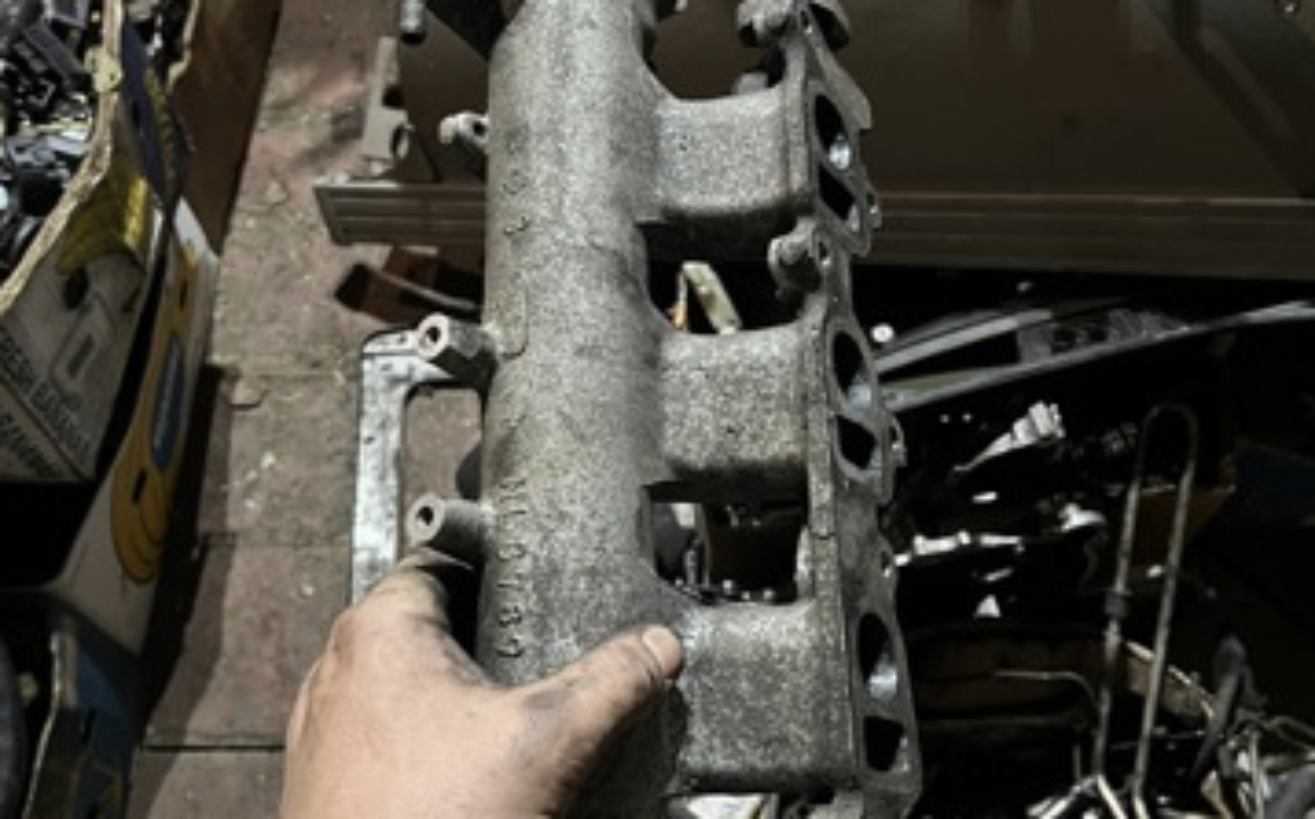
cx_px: 658
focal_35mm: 37
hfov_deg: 52.8
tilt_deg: -62.5
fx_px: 1325
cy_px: 393
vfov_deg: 34.4
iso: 500
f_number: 1.6
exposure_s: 1/25
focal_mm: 5.1
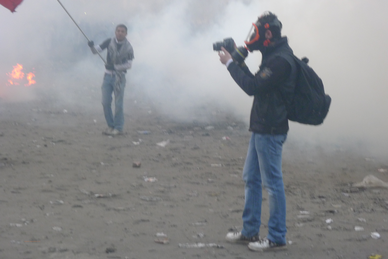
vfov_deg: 15.2
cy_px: 130
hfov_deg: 22.6
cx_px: 194
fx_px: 970
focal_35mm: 90
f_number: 3.3
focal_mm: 19.2
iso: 400
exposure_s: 1/80
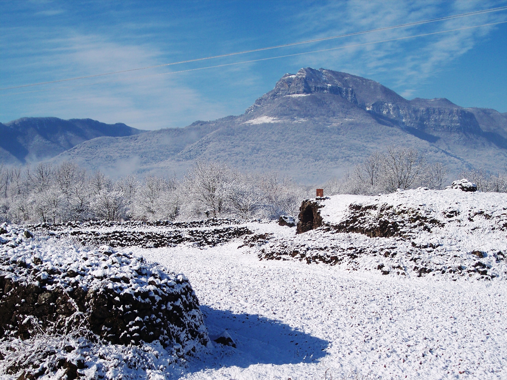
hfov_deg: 29.8
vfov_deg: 22.6
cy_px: 190
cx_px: 254
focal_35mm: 65
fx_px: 952
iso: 100
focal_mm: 13.3
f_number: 4.8
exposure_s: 1/750
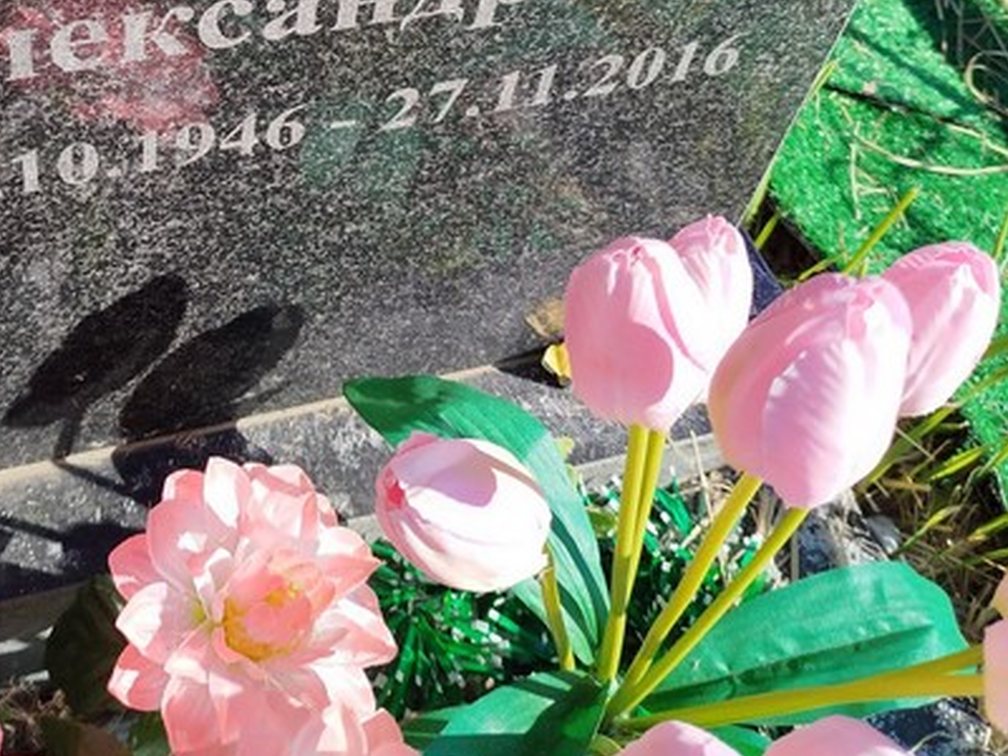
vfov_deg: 28.7
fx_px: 1398
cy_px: 35
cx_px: 249
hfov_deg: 38.6
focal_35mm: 48
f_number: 1.7
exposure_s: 1/818
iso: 50
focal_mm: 5.31
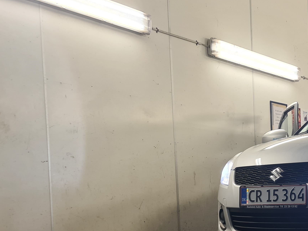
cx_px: 308
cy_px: 200
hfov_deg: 29.6
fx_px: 543
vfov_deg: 23.5
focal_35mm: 61
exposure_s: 1/50
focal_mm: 5.4
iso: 64
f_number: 1.8
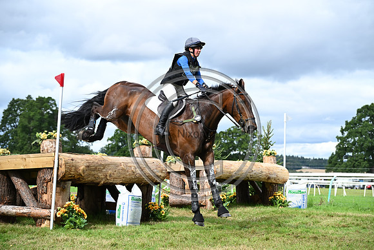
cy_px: 125
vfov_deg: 17.7
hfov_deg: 26.3
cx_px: 187
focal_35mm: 77
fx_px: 800
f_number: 4.5
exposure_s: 1/1250
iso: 400
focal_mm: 77
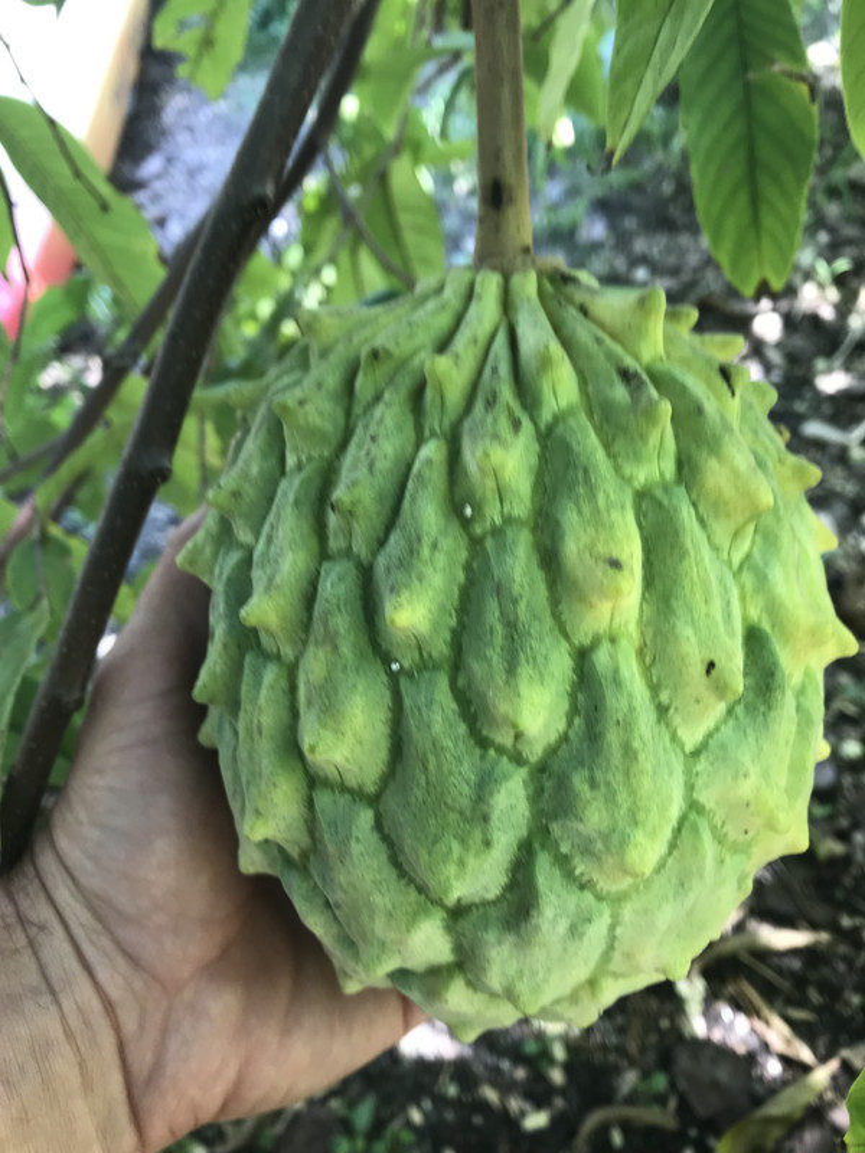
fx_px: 933
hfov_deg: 49.7
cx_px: 432
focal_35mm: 28
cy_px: 576
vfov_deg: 63.4
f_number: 1.8
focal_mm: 3.99
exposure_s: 1/47
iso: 32
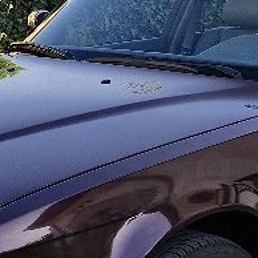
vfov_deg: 16.2
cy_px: 266
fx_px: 885
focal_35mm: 105
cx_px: 177
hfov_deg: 16.5
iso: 50
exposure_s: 1/588
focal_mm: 5.54
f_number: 1.8
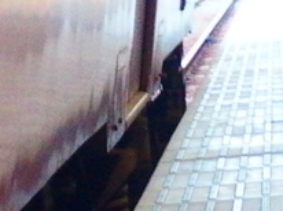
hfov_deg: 7.2
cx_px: -195
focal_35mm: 268
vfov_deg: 5.5
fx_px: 2188
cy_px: 336
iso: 640
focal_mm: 8.3
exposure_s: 1/50
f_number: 2.1
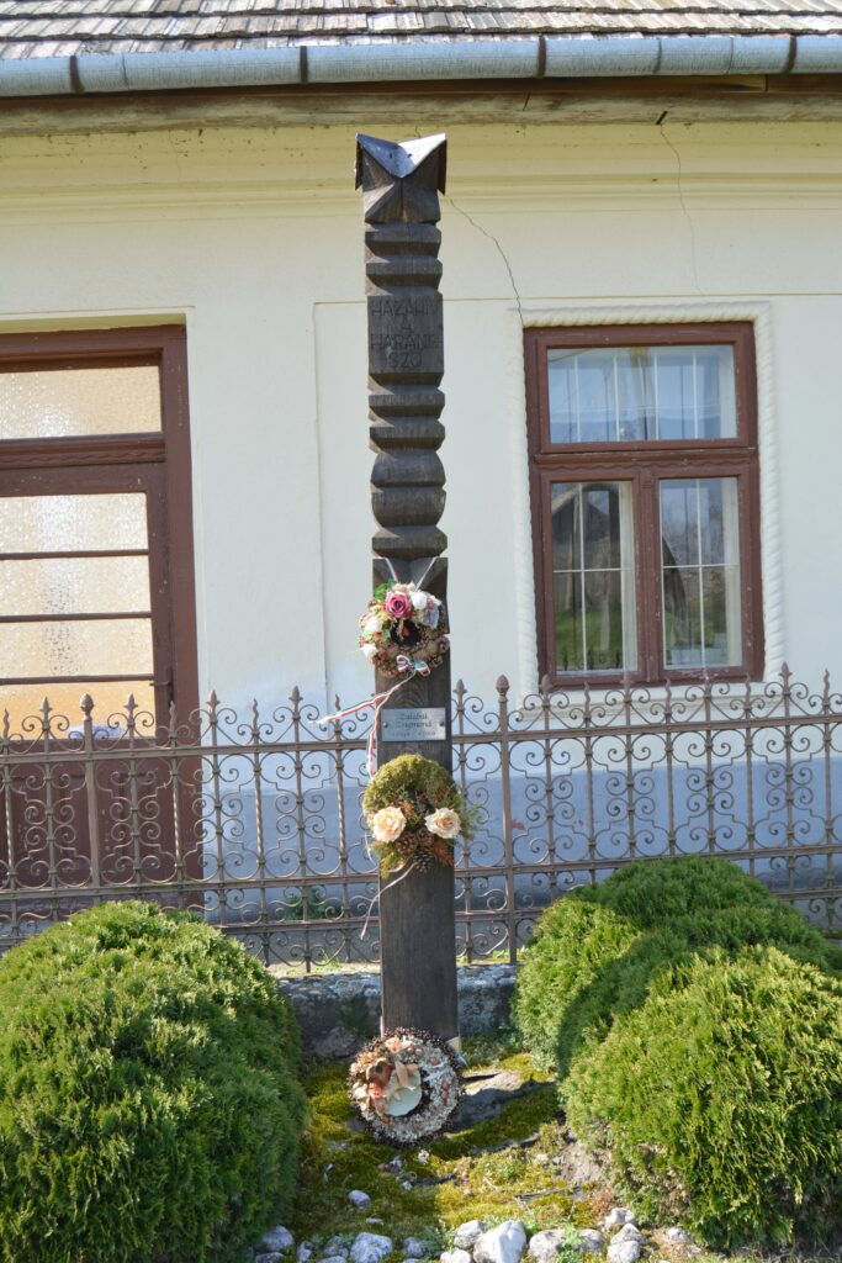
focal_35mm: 33
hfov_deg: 40.0
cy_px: 632
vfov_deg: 57.2
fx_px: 1157
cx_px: 421
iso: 200
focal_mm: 22
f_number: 7.1
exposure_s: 1/200
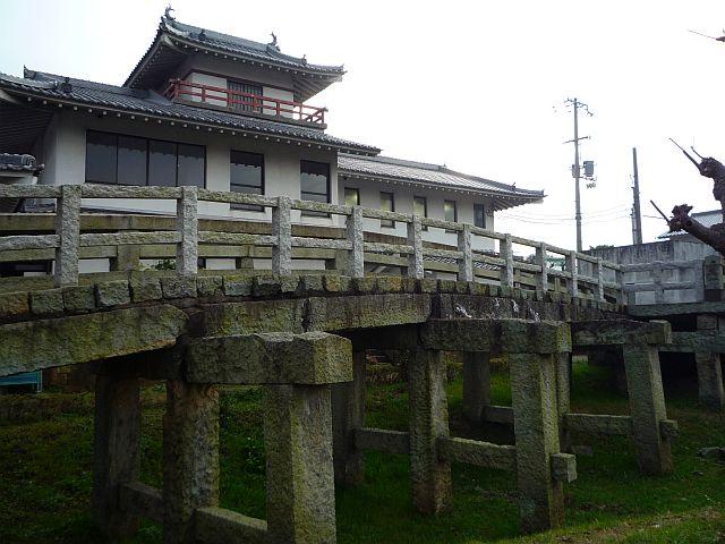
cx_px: 362
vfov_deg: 46.8
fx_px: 628
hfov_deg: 60.0
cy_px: 272
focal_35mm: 30
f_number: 4
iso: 100
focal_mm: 5.2
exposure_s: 1/100
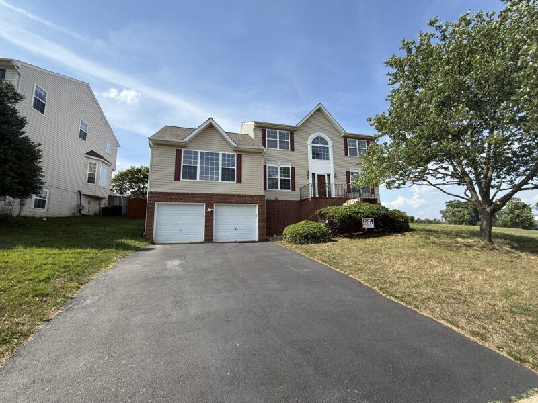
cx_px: 269
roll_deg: +0.1
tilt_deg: +9.0
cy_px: 202
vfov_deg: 85.7
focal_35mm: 14
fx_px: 218
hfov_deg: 102.1
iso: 50
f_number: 2.2
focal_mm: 2.22
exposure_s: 1/1339
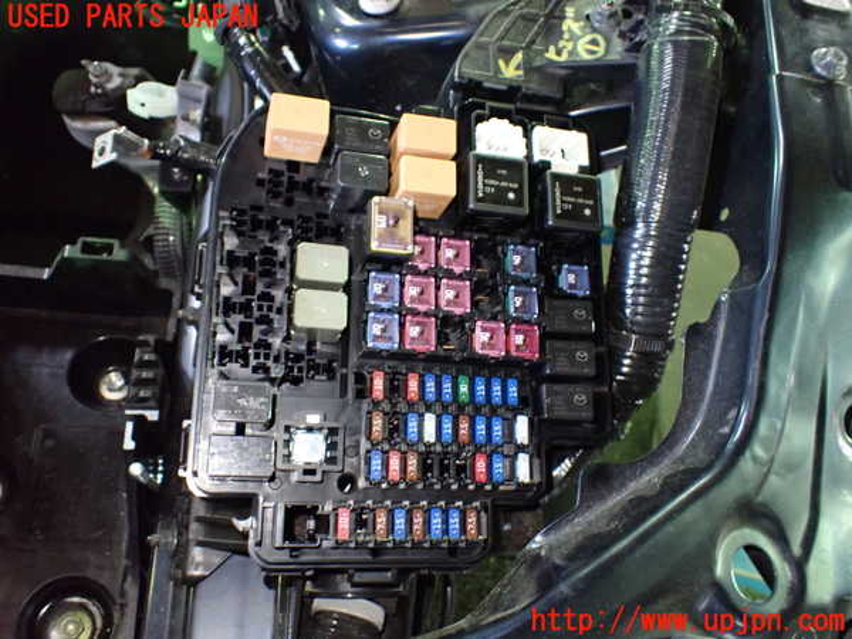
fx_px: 738
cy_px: 320
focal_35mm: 30
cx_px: 426
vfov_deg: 46.8
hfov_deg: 60.0
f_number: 2.3
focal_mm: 5.4
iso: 1250
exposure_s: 1/30
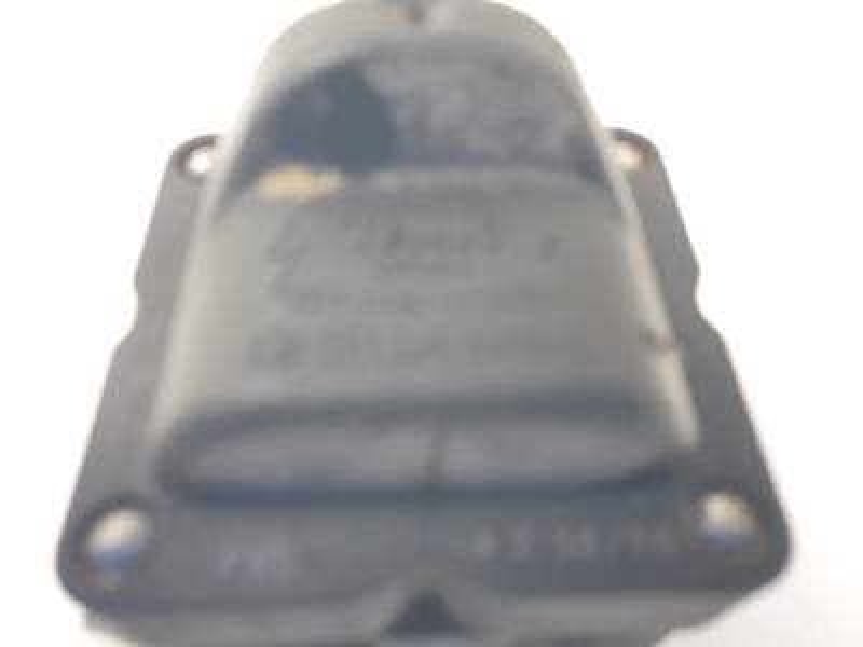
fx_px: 648
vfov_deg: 53.1
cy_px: 324
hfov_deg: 67.3
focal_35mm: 26
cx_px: 432
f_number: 2.4
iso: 50
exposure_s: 1/50
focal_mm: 4.3
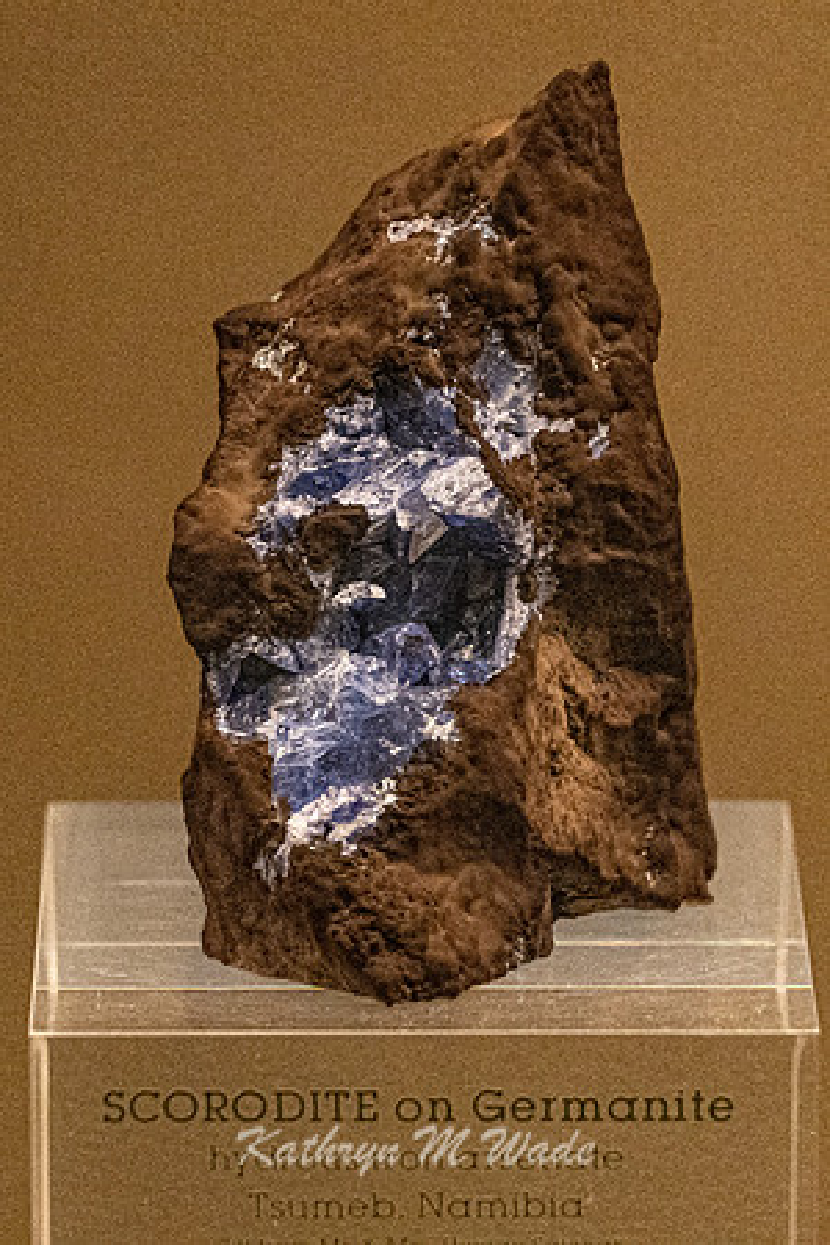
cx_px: 448
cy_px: 577
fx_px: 11484
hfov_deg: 4.1
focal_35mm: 332
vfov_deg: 6.2
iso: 5000
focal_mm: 205
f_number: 6.3
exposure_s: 1/125
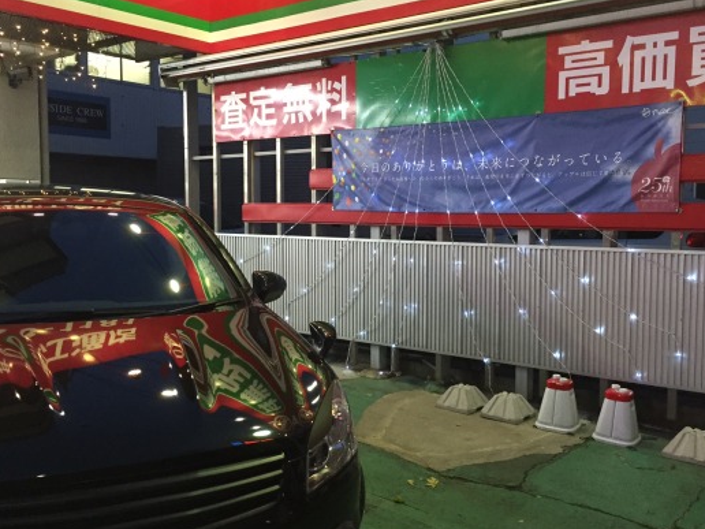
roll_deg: +0.1
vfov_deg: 39.7
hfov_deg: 51.3
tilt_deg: -5.0
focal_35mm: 36
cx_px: 369
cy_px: 261
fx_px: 733
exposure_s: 1/30
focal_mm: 4.15
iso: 200
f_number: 2.2
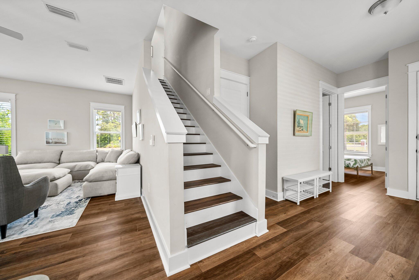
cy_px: 140
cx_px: 210
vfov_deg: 90.1
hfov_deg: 112.6
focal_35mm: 12
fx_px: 140
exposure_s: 1/2
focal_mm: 12
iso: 400
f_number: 9
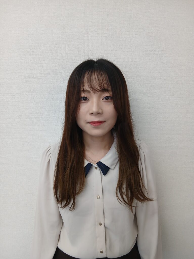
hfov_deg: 53.1
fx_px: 194
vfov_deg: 67.3
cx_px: 97
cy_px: 130
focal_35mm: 26
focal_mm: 3.86
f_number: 1.8
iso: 64
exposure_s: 1/50
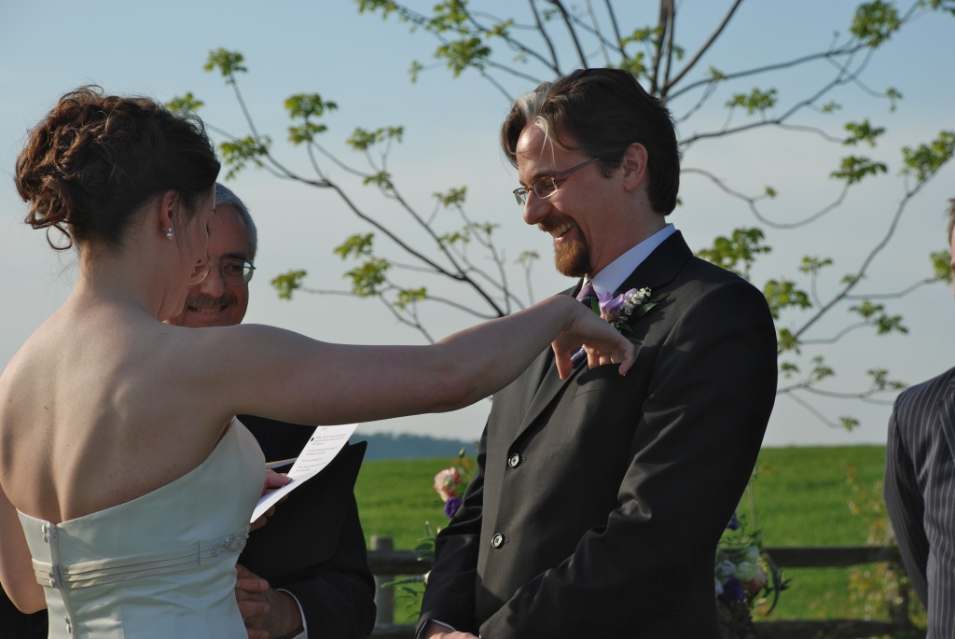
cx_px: 478
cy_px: 320
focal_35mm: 120
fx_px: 3186
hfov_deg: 17.0
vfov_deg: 11.4
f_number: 8
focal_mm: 80
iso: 100
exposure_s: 1/200
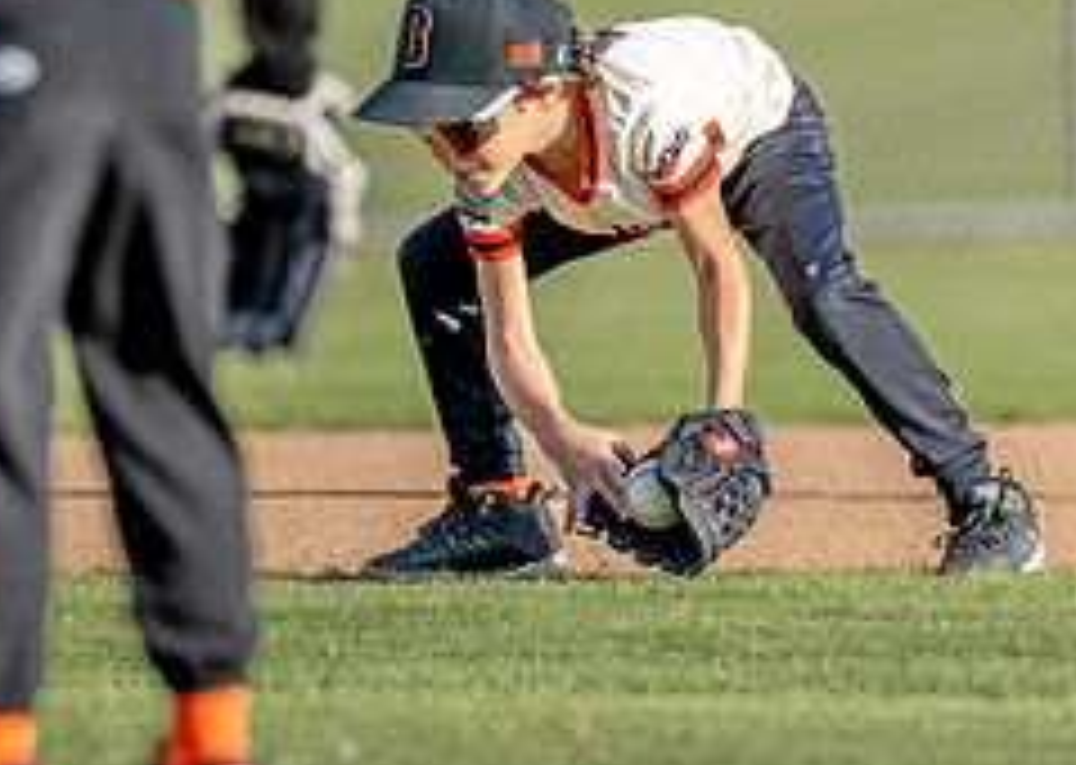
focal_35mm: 799
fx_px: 24382
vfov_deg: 1.8
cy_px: 317
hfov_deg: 2.5
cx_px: 901
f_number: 2.8
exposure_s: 1/1600
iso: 100
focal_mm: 200
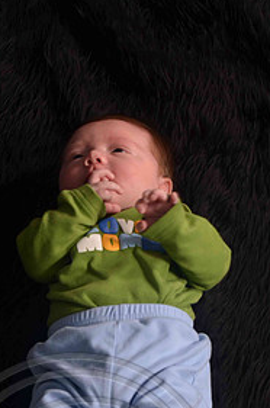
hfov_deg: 9.2
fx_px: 1684
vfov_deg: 13.8
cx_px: 136
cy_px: 306
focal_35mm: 149
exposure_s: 1/60
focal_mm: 62
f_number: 8
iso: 200
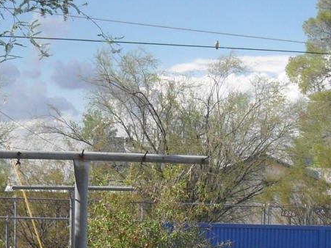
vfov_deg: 13.7
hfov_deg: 18.6
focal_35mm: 106
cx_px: 169
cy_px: 250
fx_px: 1013
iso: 100
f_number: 8.9
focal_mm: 6.2
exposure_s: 1/90
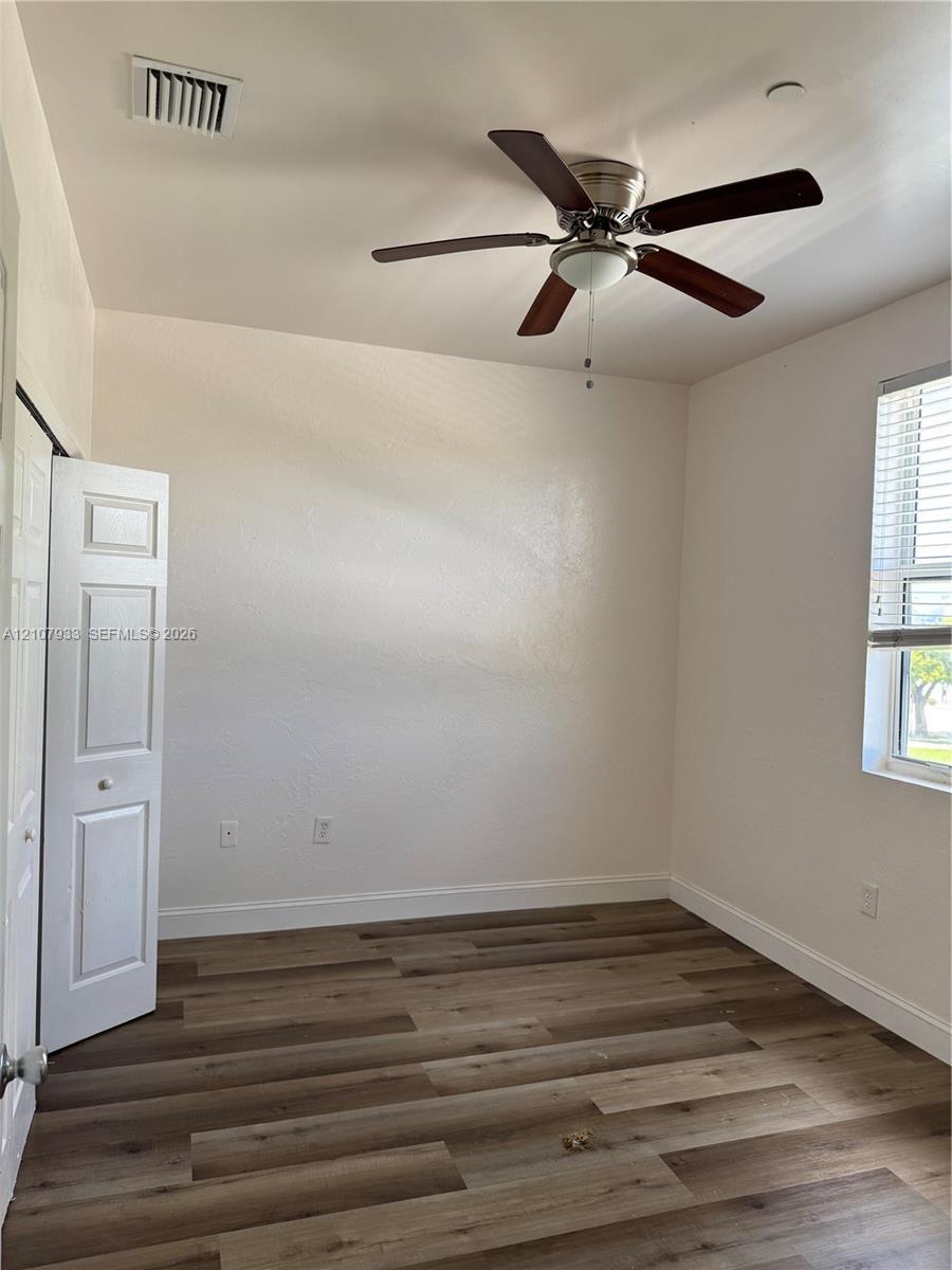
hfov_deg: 56.8
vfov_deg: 71.6
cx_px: 476
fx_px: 880
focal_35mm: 24
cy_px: 635
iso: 125
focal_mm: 6.76
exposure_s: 1/121
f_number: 1.78
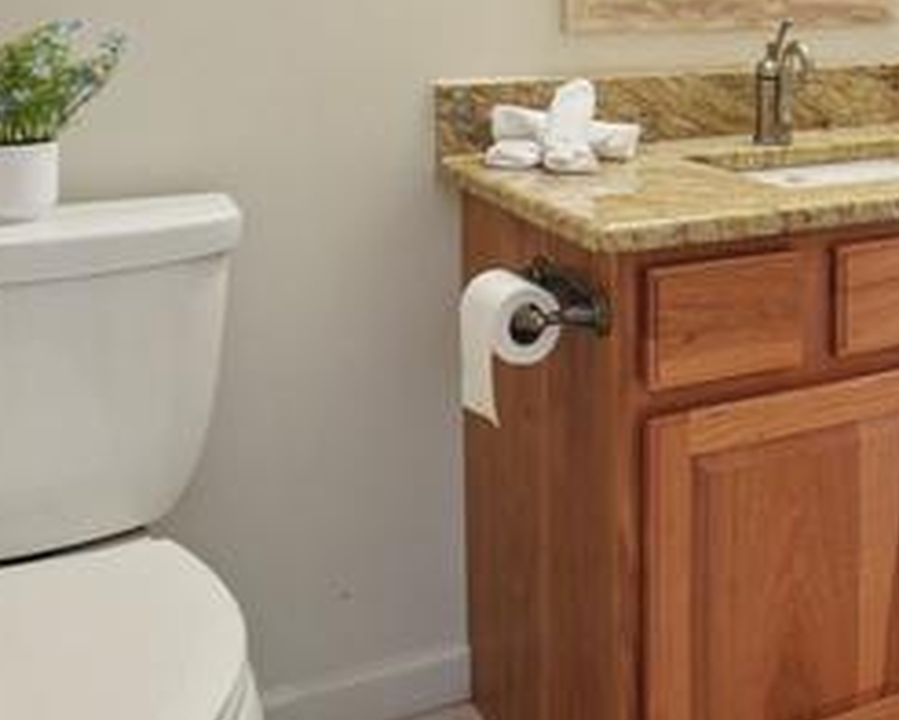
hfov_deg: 40.1
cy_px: 18
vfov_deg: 31.8
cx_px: 735
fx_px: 1171
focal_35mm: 44
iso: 100
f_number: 7.1
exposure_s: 1/6
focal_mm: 10
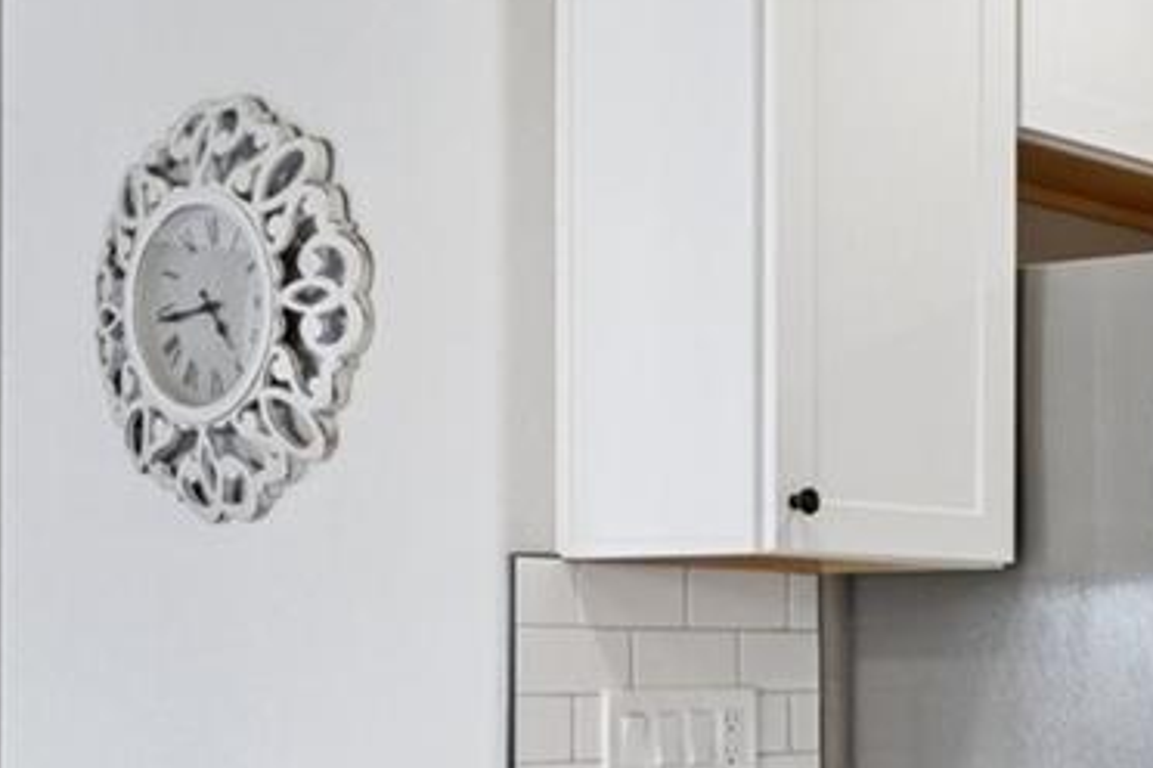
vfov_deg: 17.7
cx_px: 1767
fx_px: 2440
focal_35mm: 76
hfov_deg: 21.8
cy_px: 660
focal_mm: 17.5
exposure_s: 1/6
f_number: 11
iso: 800
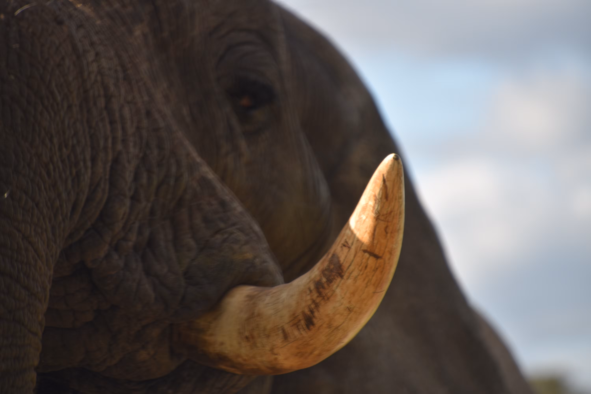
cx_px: 296
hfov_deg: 5.7
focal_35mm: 360
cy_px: 197
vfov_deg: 3.8
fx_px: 5910
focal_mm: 240
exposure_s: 1/160
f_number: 6.3
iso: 100
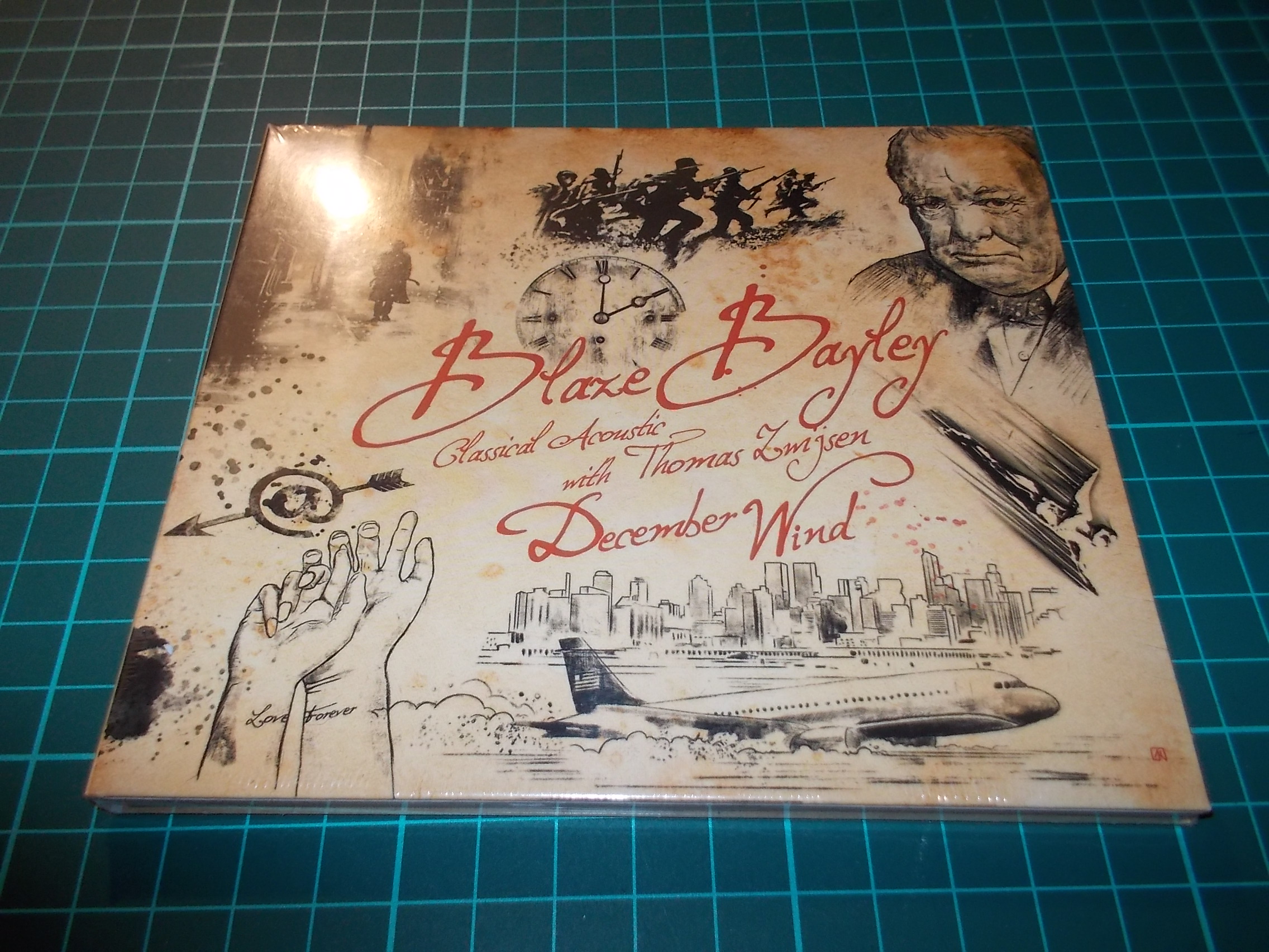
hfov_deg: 61.7
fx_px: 1063
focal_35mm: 29
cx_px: 634
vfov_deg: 48.2
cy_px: 476
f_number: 3.3
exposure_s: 1/30
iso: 200
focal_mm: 4.1
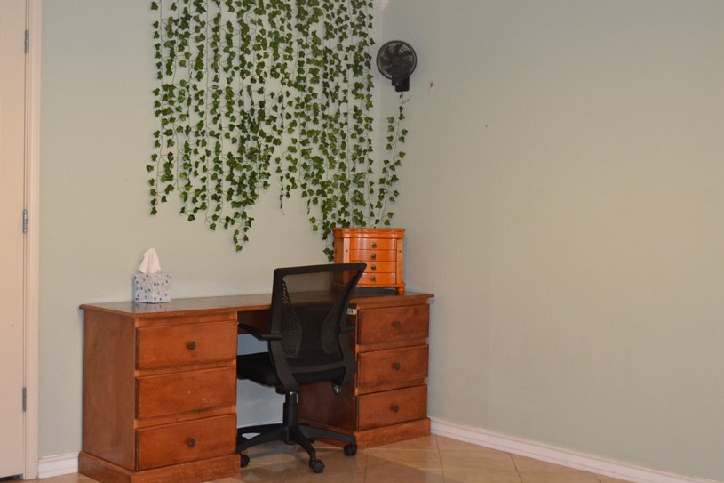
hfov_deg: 41.1
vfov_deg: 28.1
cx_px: 349
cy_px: 224
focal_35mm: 48
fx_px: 965
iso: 1400
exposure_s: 1/60
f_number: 4
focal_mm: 24
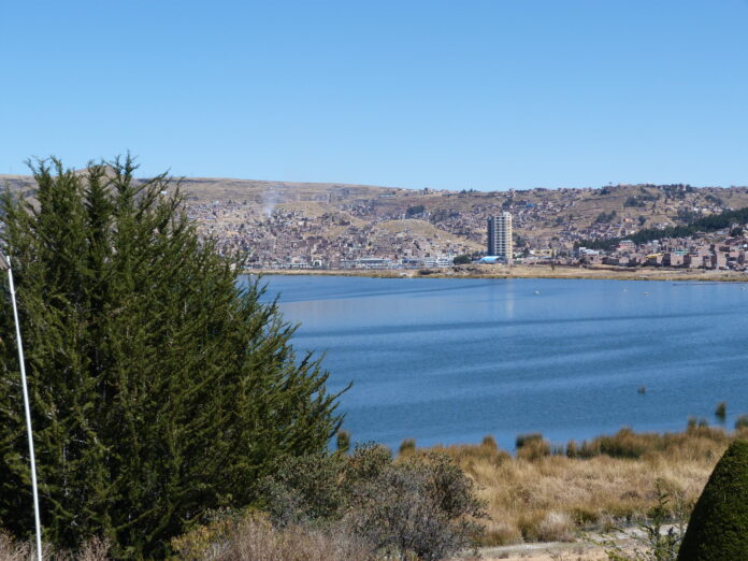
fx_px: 1513
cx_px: 374
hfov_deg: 27.8
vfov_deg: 21.0
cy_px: 280
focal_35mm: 70
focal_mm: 12.6
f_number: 5.6
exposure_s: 1/320
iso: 80
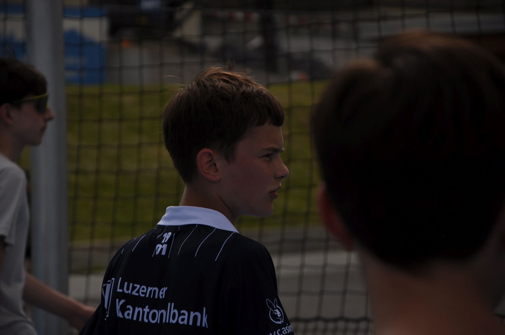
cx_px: 252
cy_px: 168
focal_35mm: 158
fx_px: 2207
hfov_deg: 13.1
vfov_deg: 8.7
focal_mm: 105
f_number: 5.6
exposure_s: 1/4000
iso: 200
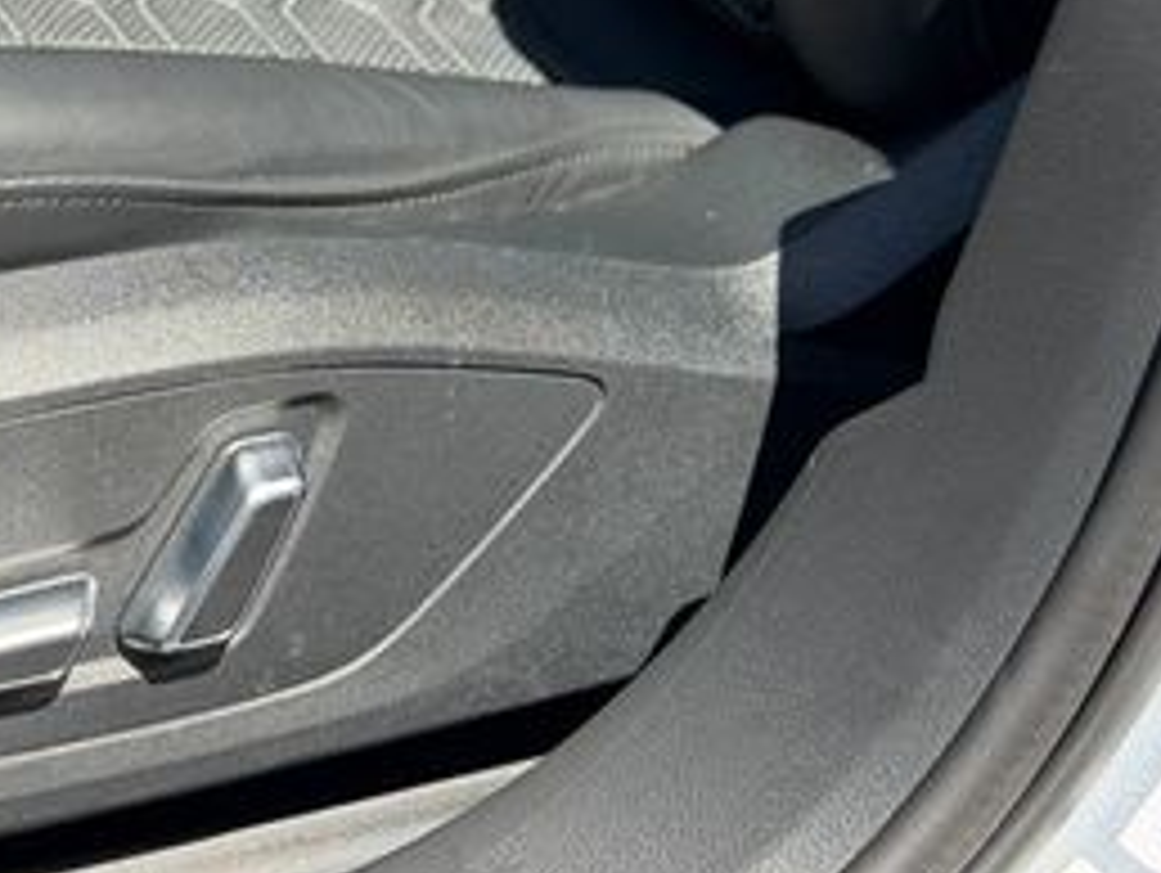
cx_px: -266
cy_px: 36
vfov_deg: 12.3
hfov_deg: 15.8
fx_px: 3995
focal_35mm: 119
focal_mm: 6.76
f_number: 1.78
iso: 64
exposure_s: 1/1403
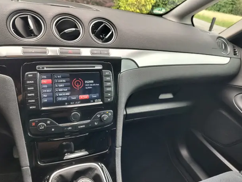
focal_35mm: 24
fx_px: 168
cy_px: 90
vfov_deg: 56.8
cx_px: 121
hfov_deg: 71.6
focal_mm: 5.56
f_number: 1.8
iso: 120
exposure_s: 1/100
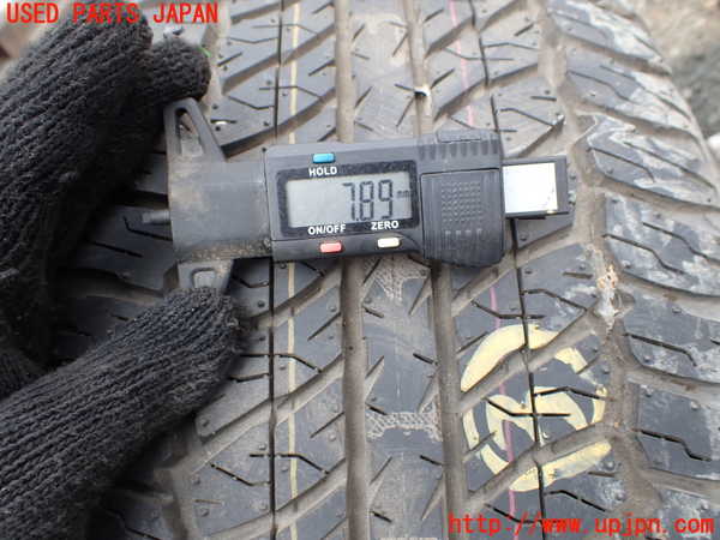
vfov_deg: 46.8
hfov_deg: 60.0
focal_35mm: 30
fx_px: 624
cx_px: 360
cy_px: 270
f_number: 3.2
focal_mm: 5.4
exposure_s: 1/160
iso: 100
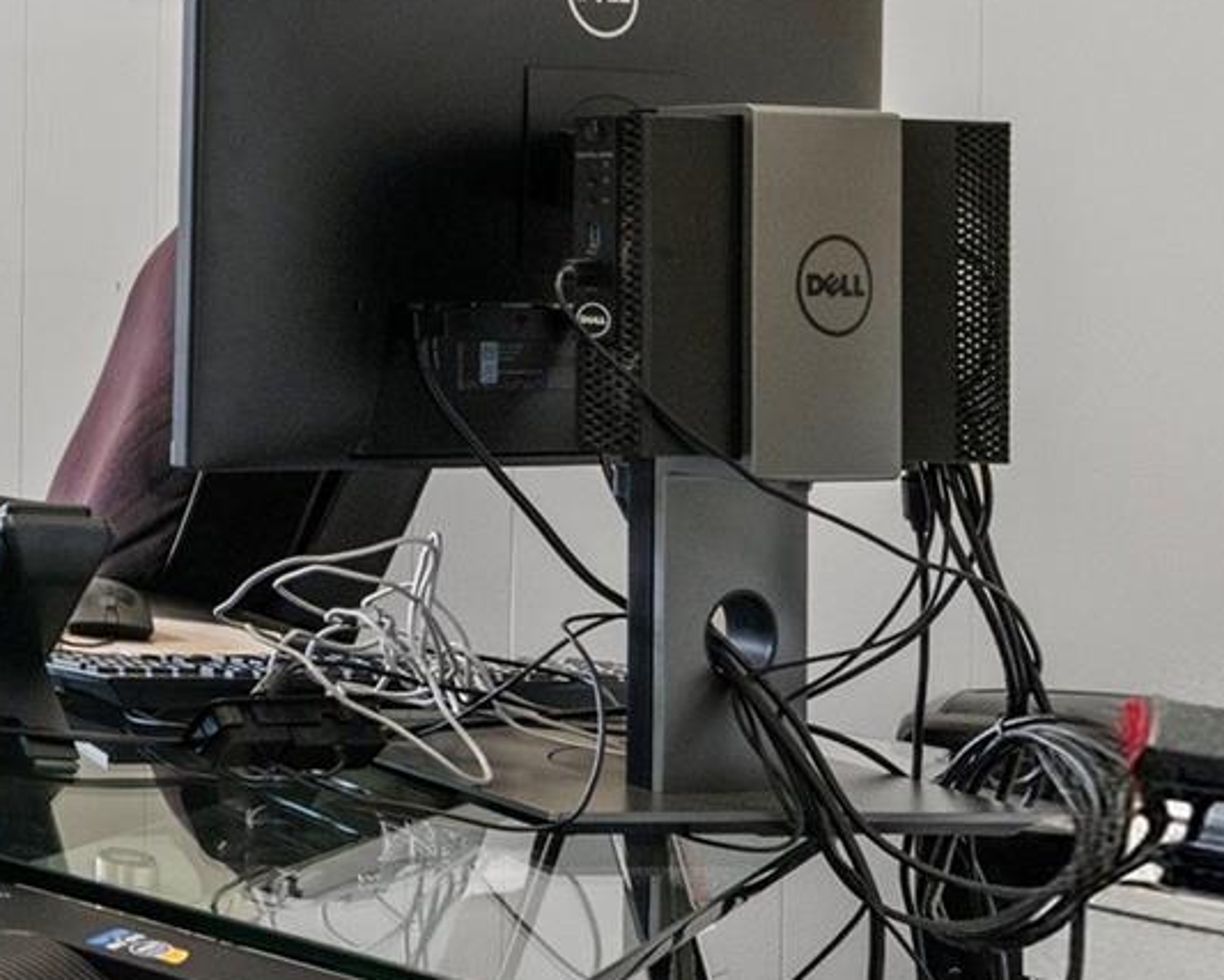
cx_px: -983
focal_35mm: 54
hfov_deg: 21.8
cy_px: 151
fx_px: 1957
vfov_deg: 27.4
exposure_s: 1/80
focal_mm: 15
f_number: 8
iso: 500
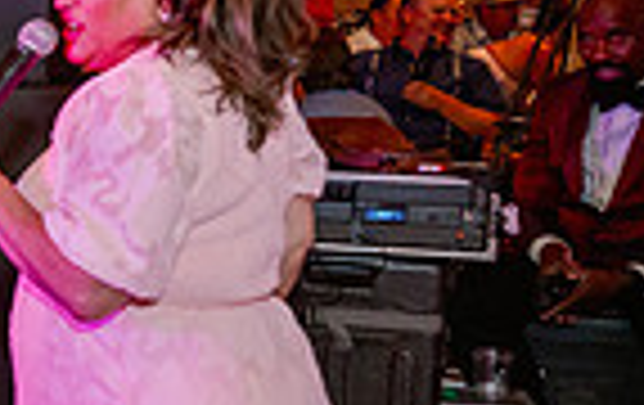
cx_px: -585
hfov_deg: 16.6
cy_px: 209
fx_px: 1741
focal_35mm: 99
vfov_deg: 13.3
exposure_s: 1/160
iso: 1000
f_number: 3.5
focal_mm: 24
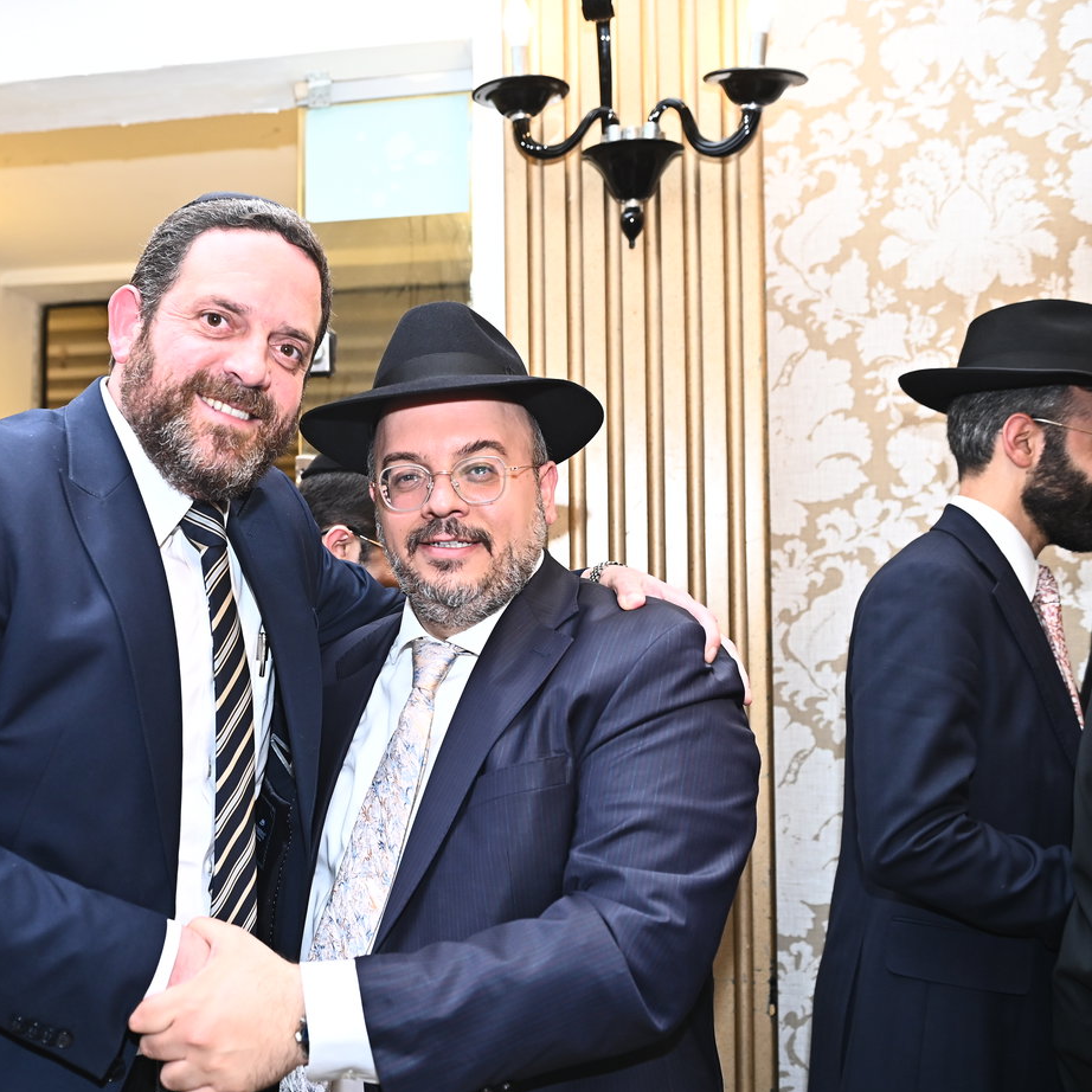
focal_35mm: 40
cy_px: 551
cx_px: 329
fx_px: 1428
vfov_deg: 41.9
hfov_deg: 41.1
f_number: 3.5
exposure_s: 1/200
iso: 1250
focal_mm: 31
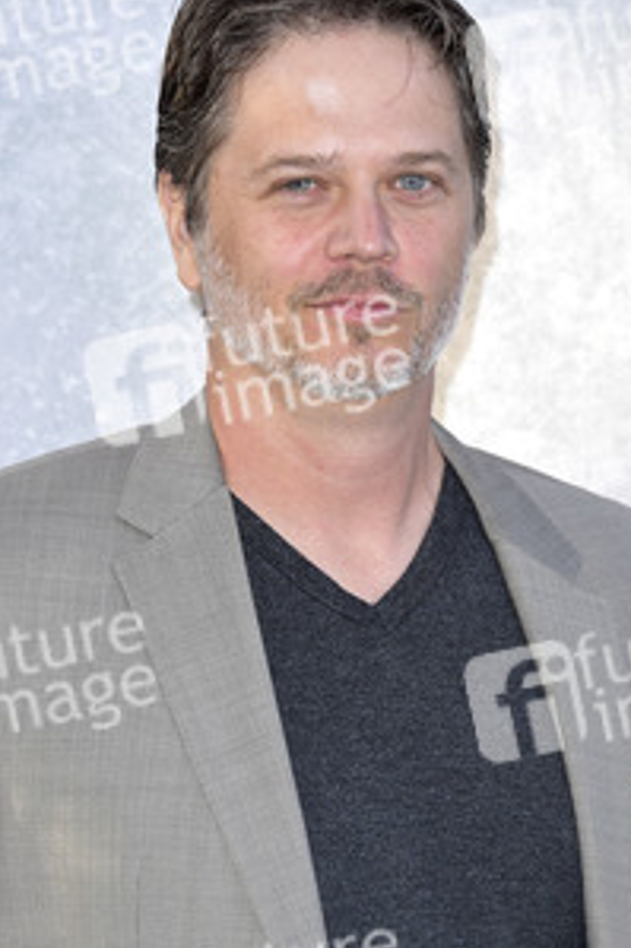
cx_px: 341
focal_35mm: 201
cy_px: 529
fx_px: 5290
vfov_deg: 10.2
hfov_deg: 6.8
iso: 500
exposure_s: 1/250
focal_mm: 150
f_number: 6.3
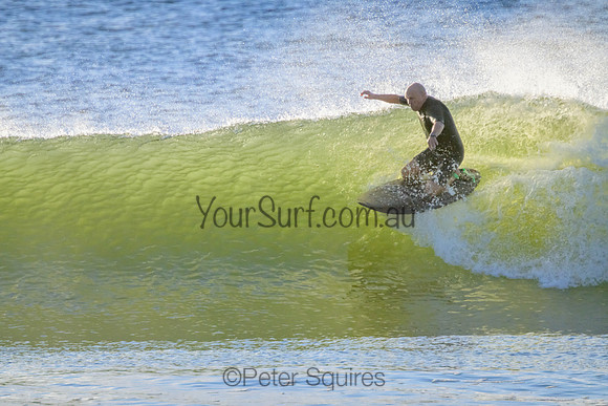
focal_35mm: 911
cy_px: 201
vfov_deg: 1.5
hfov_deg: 2.3
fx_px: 15383
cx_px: 262
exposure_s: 1/2000
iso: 1600
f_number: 11
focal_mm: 800
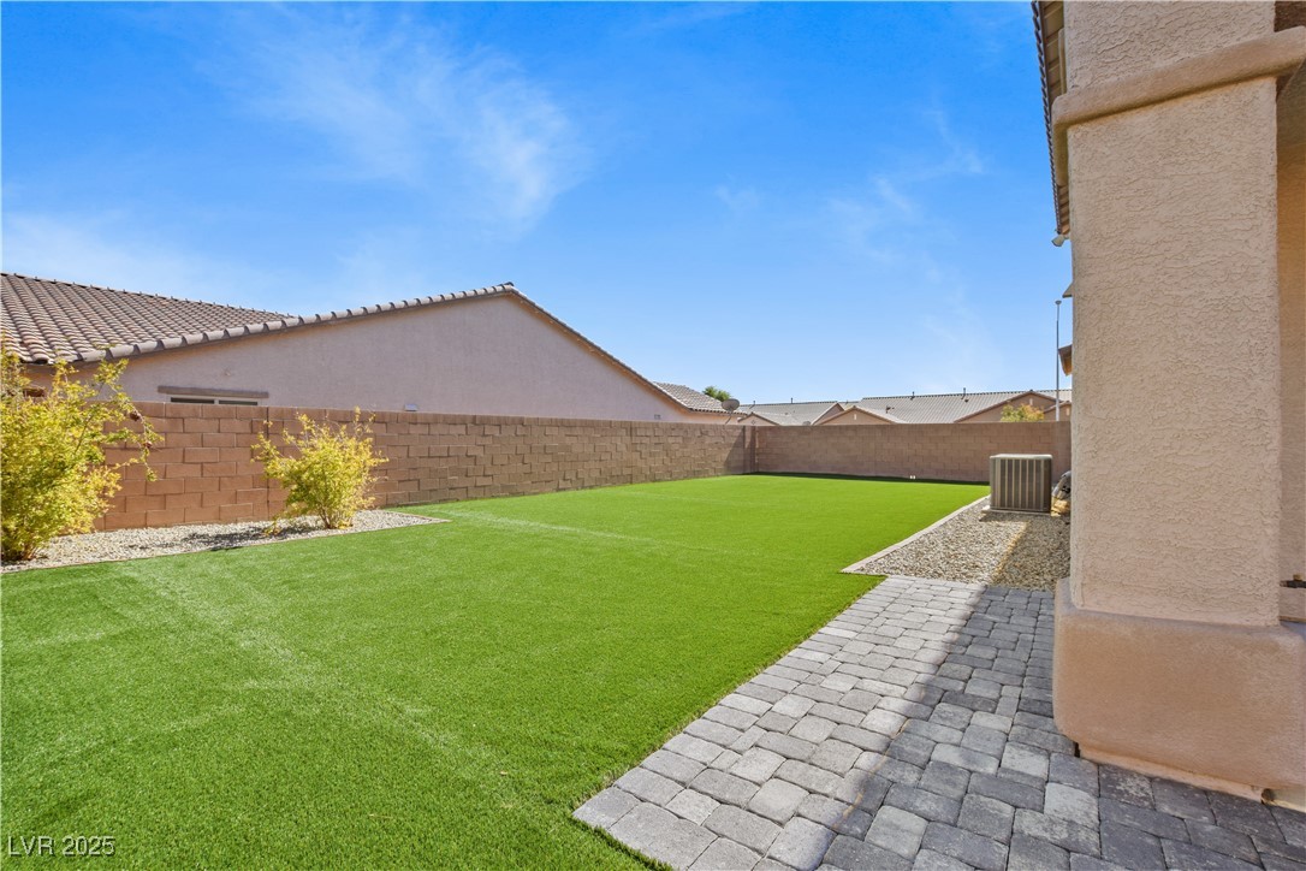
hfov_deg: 100.4
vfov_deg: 77.3
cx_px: 653
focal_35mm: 15
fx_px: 544
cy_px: 436
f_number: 8
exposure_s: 1/200
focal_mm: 10
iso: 400
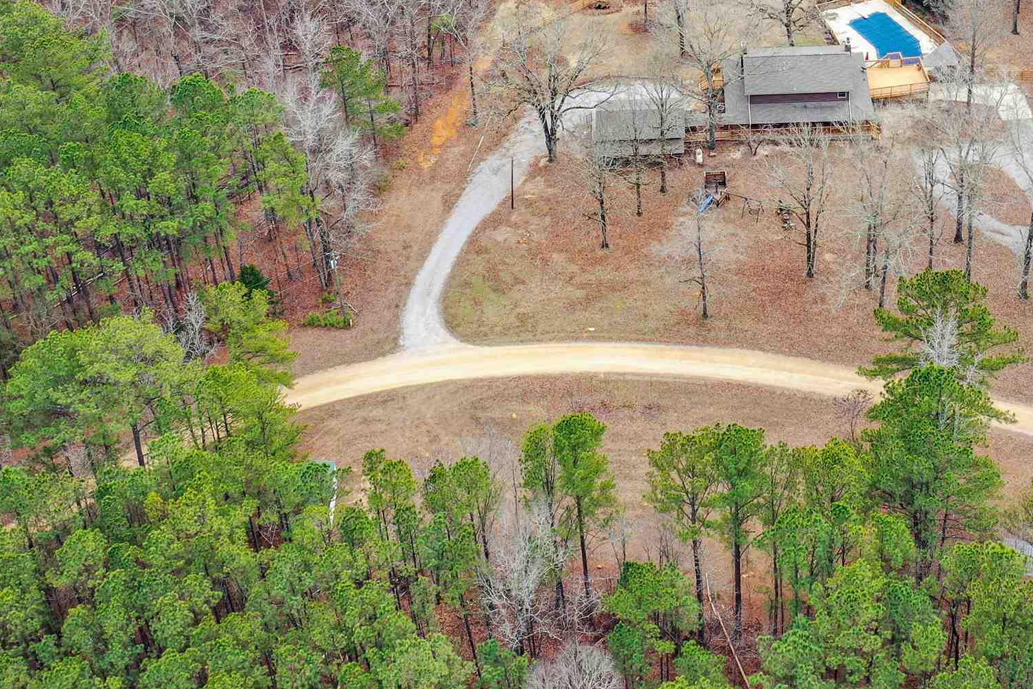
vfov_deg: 22.9
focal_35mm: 57
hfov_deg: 34.3
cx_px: 780
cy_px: 9
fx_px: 1635
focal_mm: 10.26
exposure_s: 1/80
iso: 100
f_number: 5.6
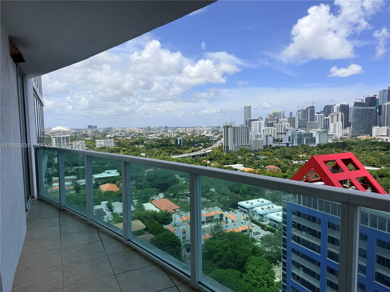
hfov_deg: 71.6
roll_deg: +1.8
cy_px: 146
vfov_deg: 56.8
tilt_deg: -3.4
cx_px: 195
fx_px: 270
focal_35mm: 24
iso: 80
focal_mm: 6.76
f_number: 1.78
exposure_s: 1/6711
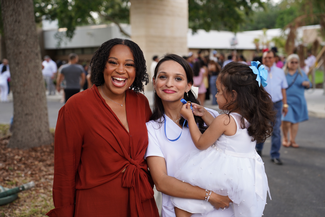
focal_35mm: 50
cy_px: 108
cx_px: 162
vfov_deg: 27.0
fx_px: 451
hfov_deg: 39.6
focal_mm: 50
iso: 100
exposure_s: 1/400
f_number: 2.8
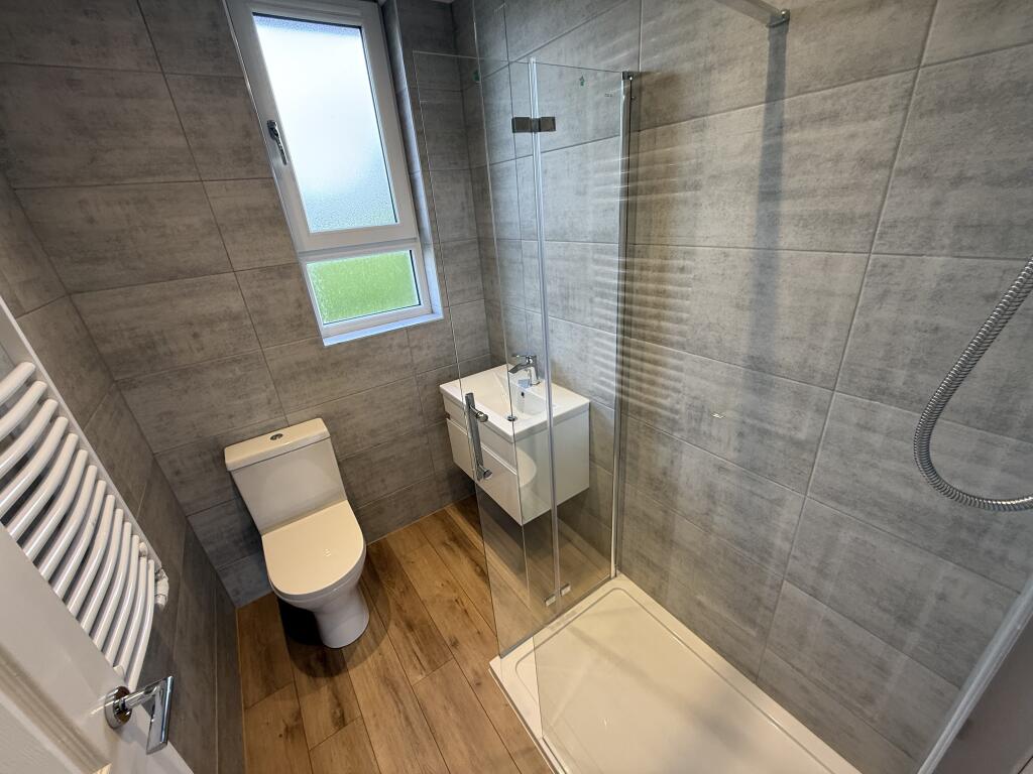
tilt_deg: -25.0
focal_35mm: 14
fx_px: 418
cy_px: 387
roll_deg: +5.0
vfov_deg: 85.7
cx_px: 516
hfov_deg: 102.1
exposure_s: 1/100
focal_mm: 2.22
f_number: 2.2
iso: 125
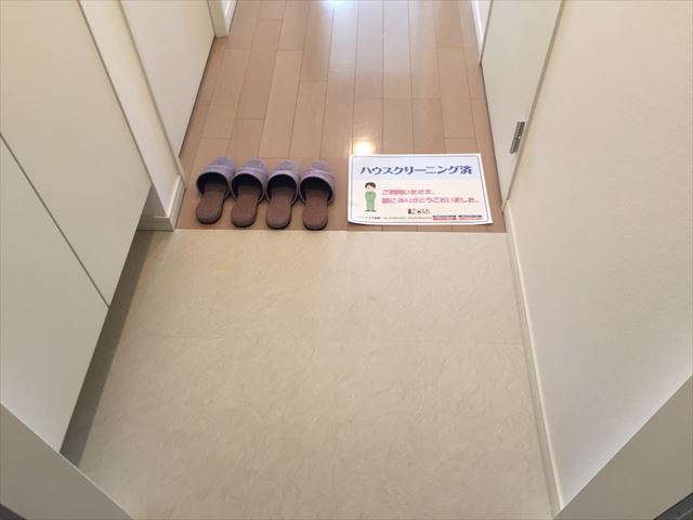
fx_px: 581
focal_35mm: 29
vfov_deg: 48.2
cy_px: 260
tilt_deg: -56.8
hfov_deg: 61.7
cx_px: 346
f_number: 2.2
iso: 100
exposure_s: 1/30
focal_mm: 4.15
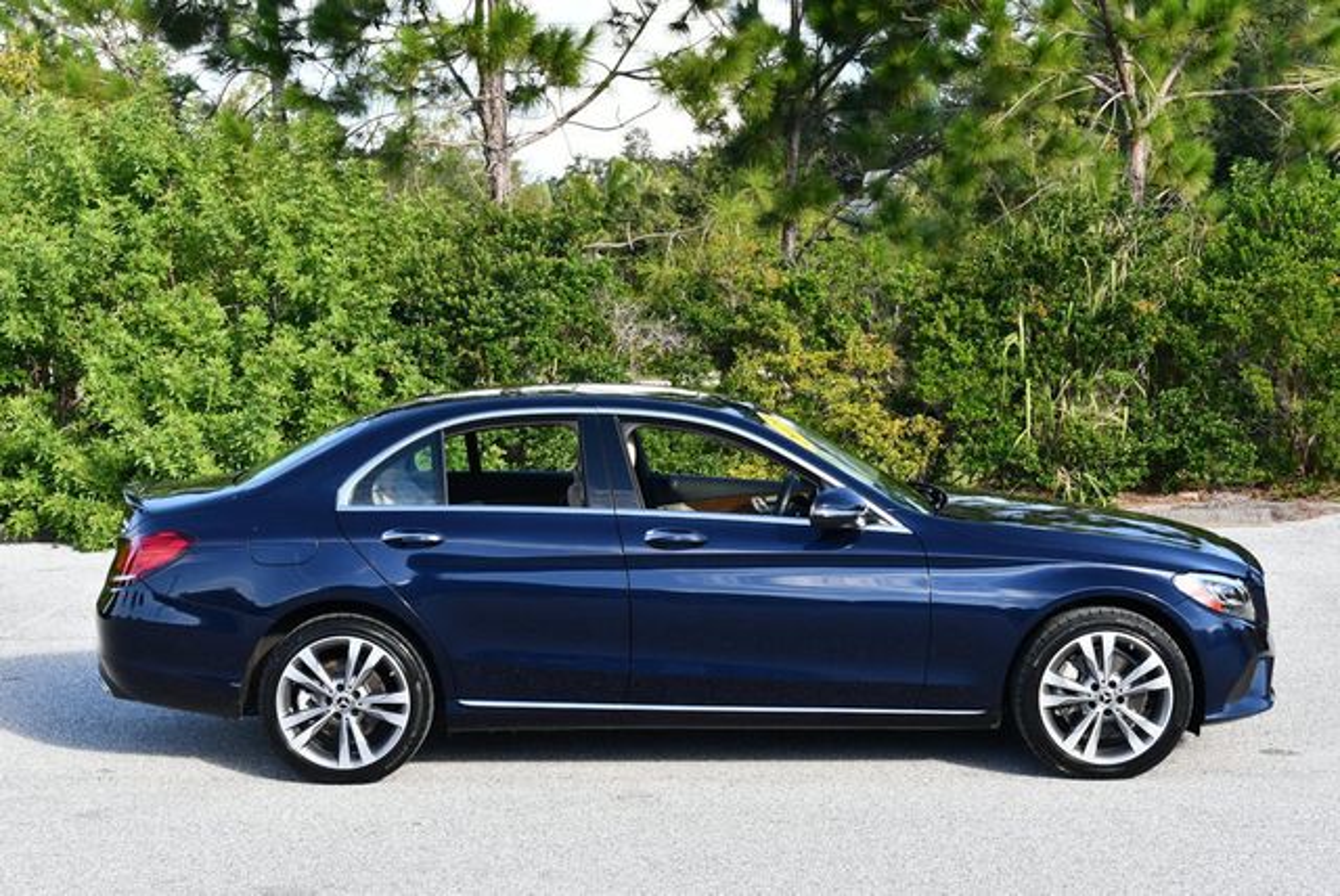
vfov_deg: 21.3
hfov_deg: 31.4
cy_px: 448
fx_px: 2384
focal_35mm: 64
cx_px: 670
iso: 200
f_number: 5.6
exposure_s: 1/250
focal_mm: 32
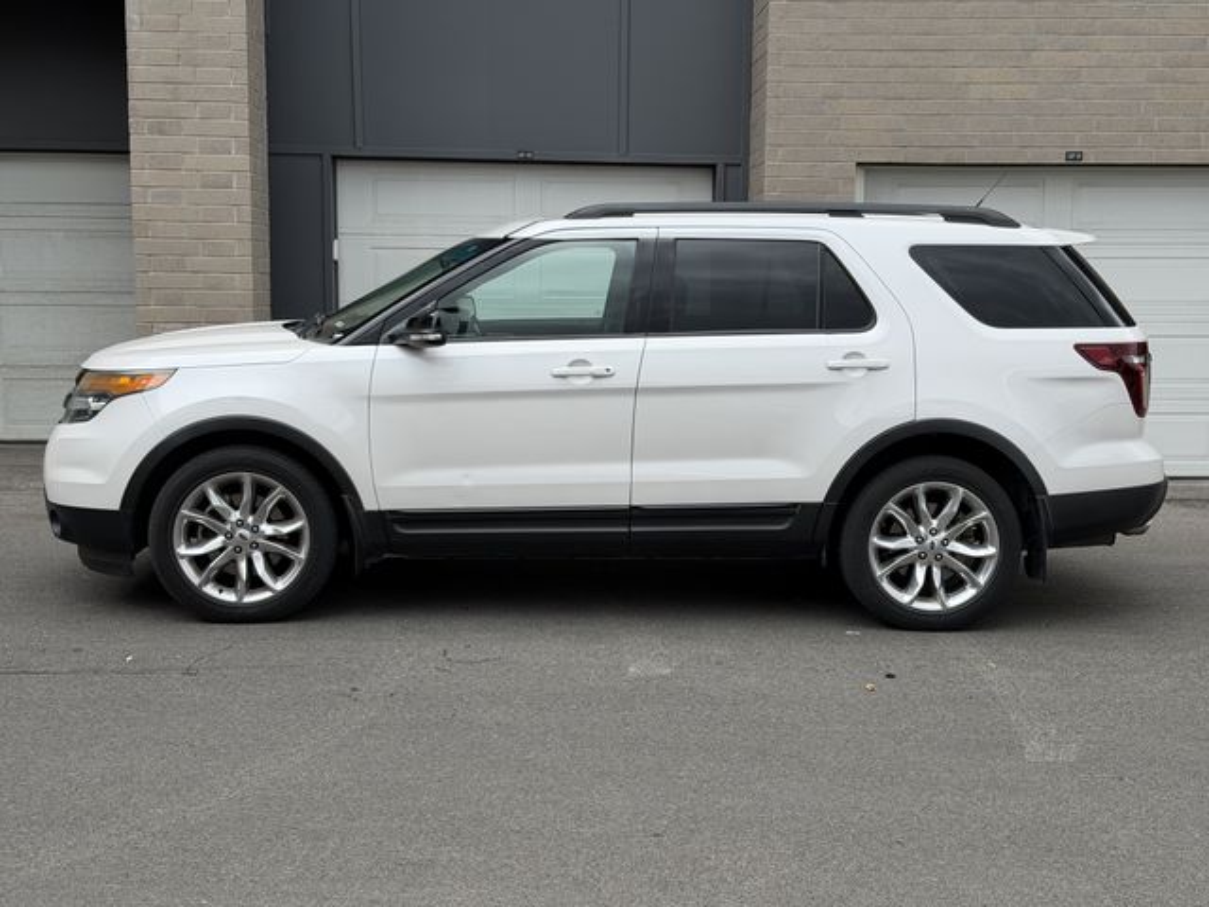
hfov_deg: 39.7
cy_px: 454
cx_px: 604
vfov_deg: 30.3
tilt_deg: -6.3
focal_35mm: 48
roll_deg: -0.4
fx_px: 1676
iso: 64
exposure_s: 1/1608
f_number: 1.78
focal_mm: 6.76
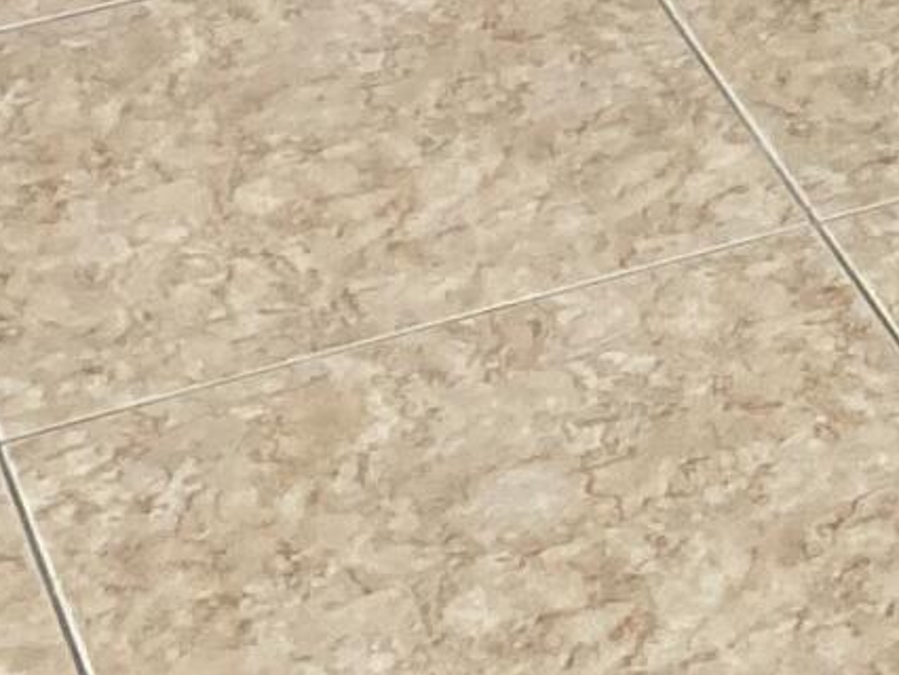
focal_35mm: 197
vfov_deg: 6.7
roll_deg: +1.7
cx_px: 1771
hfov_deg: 9.4
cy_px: -1474
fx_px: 5119
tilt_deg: -12.5
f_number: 1.8
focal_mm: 3.99
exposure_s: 1/60
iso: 64
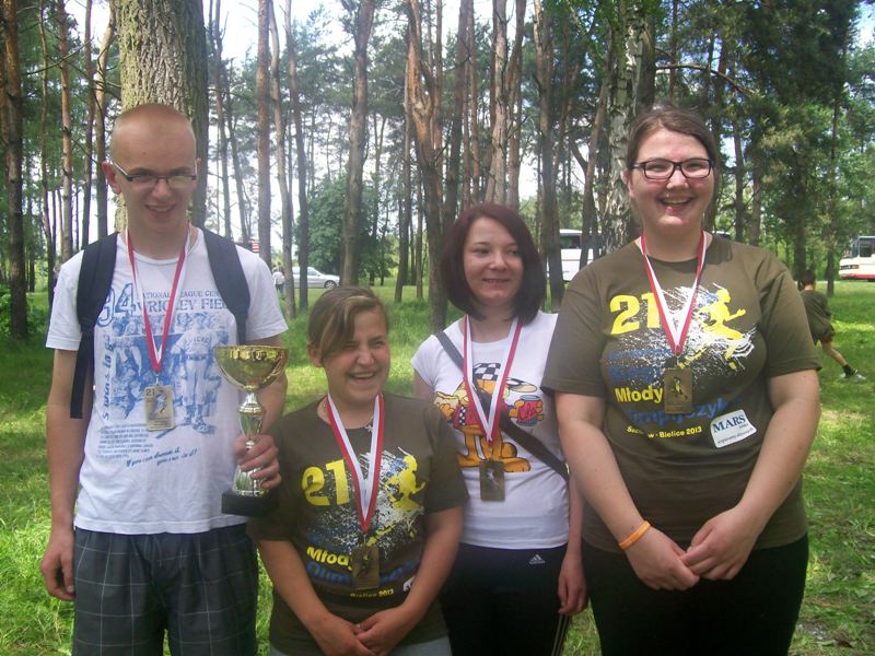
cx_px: 438
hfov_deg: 51.4
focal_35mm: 36
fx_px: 910
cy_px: 328
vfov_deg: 39.7
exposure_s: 1/396
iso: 80
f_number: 2.7
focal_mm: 6
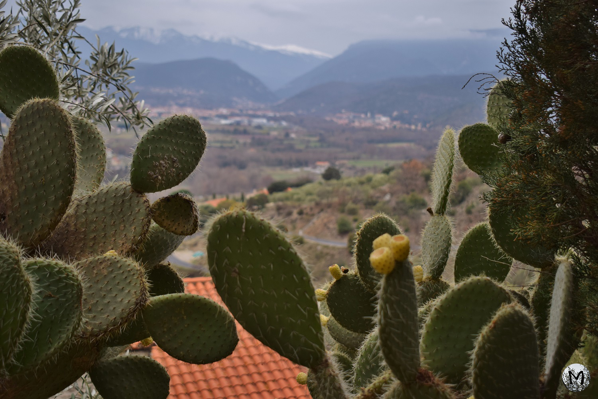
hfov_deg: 37.9
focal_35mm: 52
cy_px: 200
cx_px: 299
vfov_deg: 25.8
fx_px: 872
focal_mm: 35
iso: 200
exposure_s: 1/640
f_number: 4.5
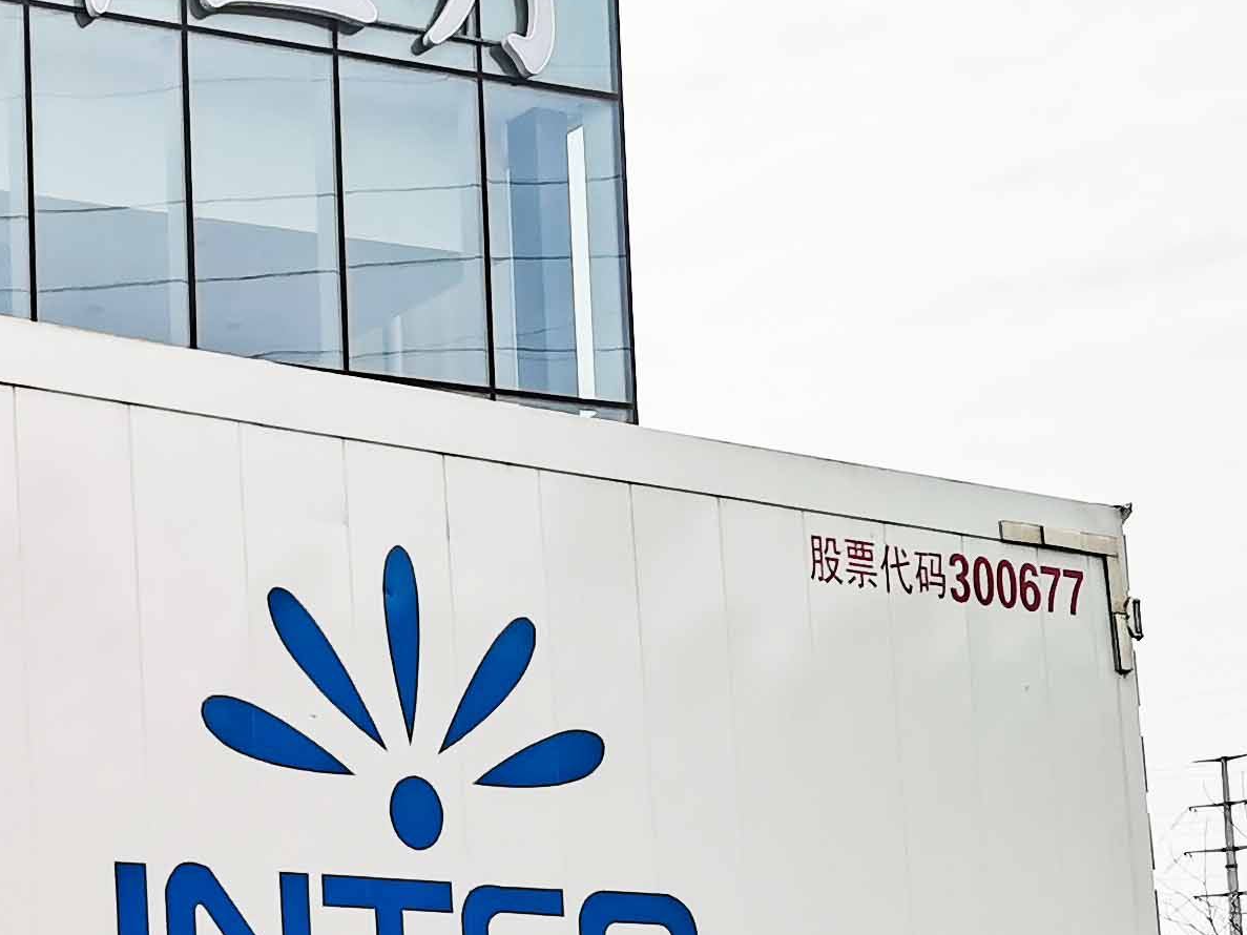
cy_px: 956
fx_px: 2990
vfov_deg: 17.3
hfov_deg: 21.7
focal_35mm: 83
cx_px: -290
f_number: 1.8
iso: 50
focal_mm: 5.58
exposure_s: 1/5076
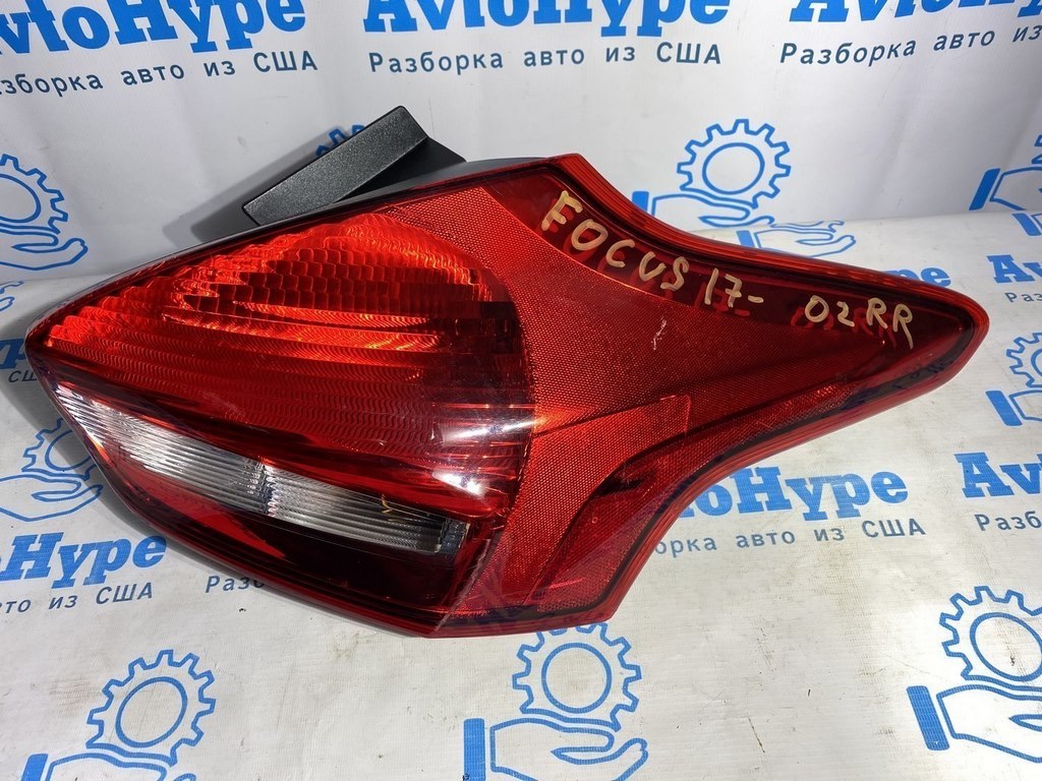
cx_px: 521
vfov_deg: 53.1
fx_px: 783
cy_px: 390
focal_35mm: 26
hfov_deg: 67.3
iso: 32
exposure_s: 1/109
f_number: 1.8
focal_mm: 4.25
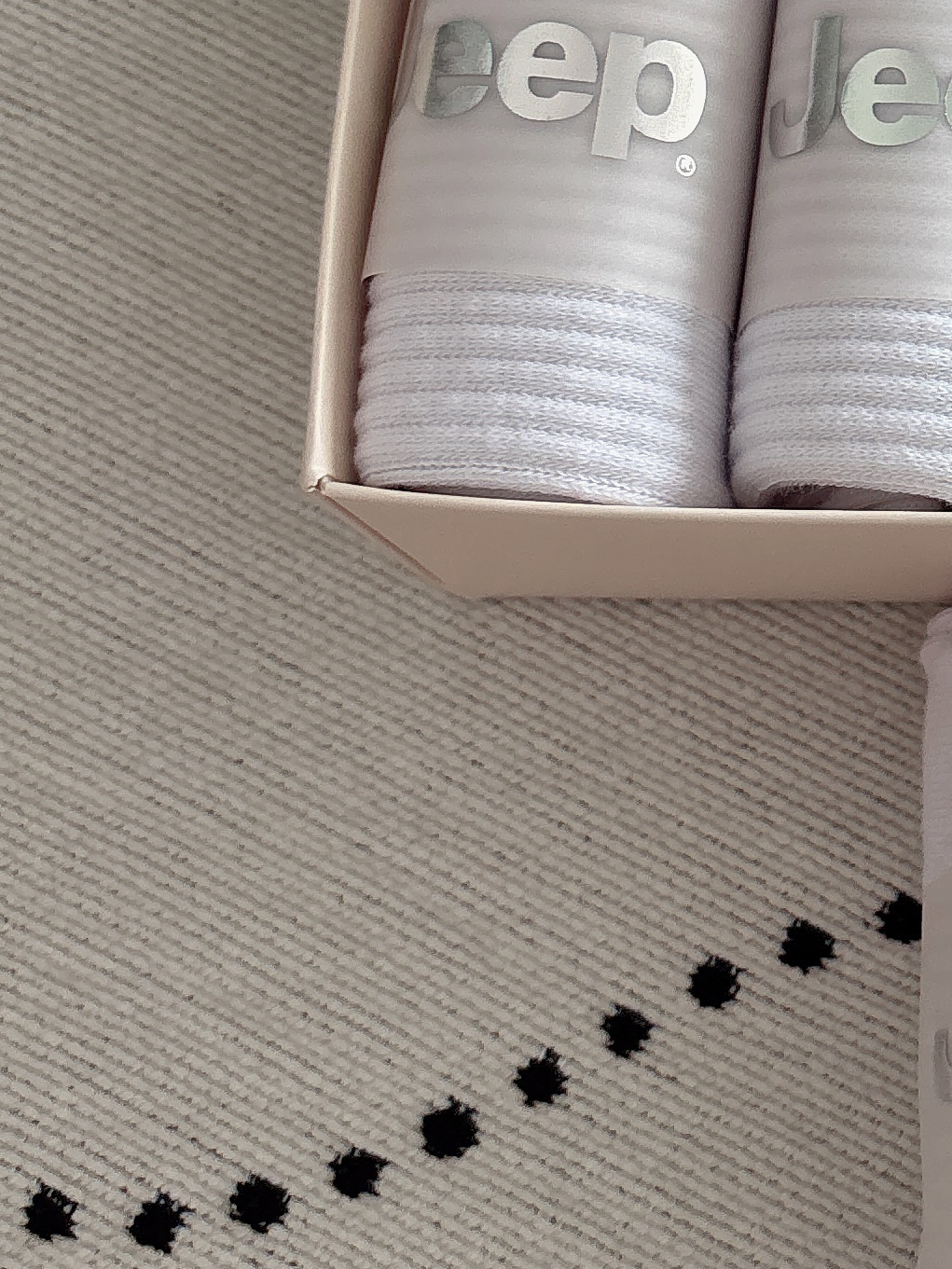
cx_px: 1364
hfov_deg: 17.5
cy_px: 278
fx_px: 2823
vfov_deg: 25.0
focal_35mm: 77
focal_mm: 5.96
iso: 125
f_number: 1.6
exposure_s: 1/67
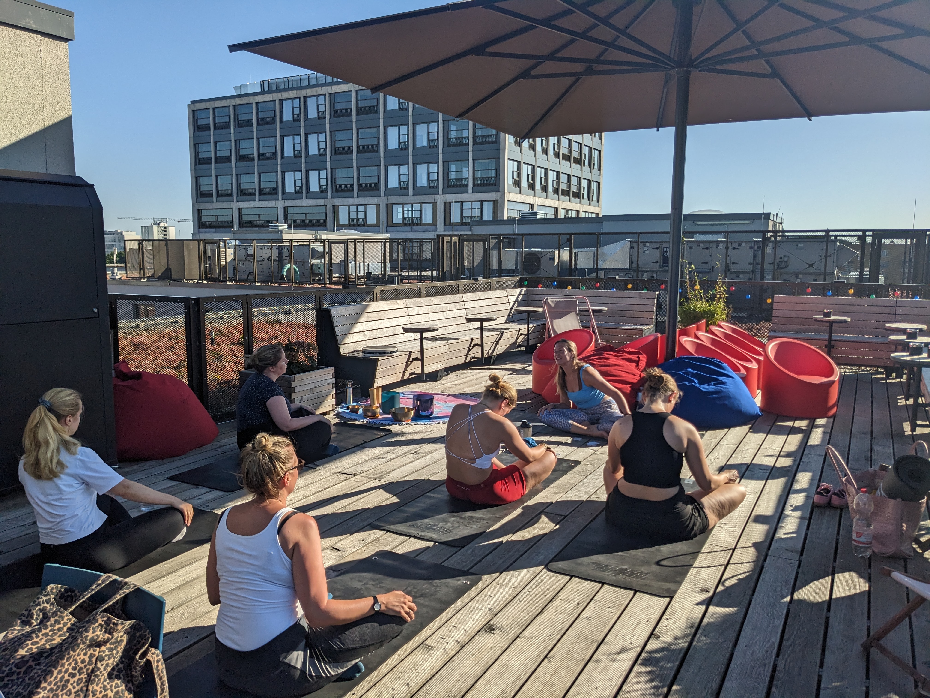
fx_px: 725
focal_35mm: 27
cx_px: 465
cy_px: 349
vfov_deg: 51.4
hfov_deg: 65.3
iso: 62
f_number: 1.73
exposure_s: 1/5882
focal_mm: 4.38
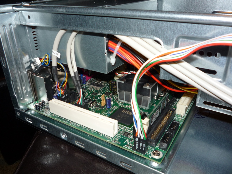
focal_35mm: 31
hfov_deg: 58.4
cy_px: 87
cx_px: 116
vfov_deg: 45.4
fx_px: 208
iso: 100
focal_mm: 5.3
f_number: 4
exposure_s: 1/30
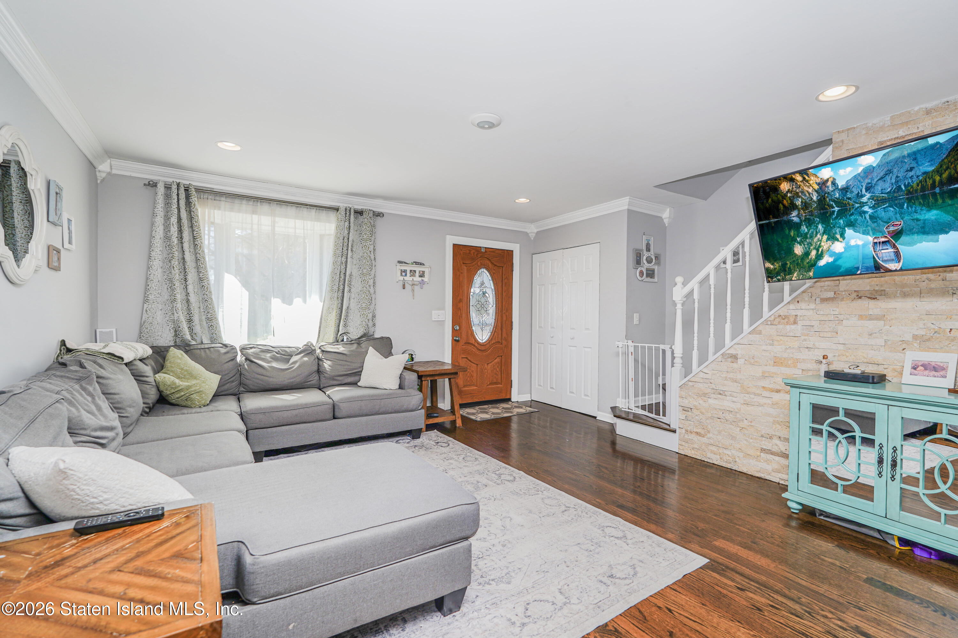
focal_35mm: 16
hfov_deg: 96.7
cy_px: 319
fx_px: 426
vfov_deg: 73.7
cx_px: 479
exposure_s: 1/50
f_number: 5
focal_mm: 16
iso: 50
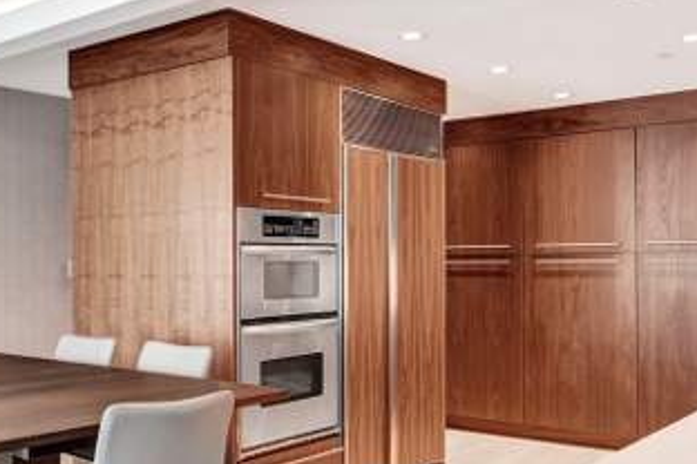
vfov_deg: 32.6
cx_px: 255
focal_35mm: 41
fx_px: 794
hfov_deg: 46.9
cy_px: 261
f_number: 4
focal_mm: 16
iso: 1250
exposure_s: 1/100
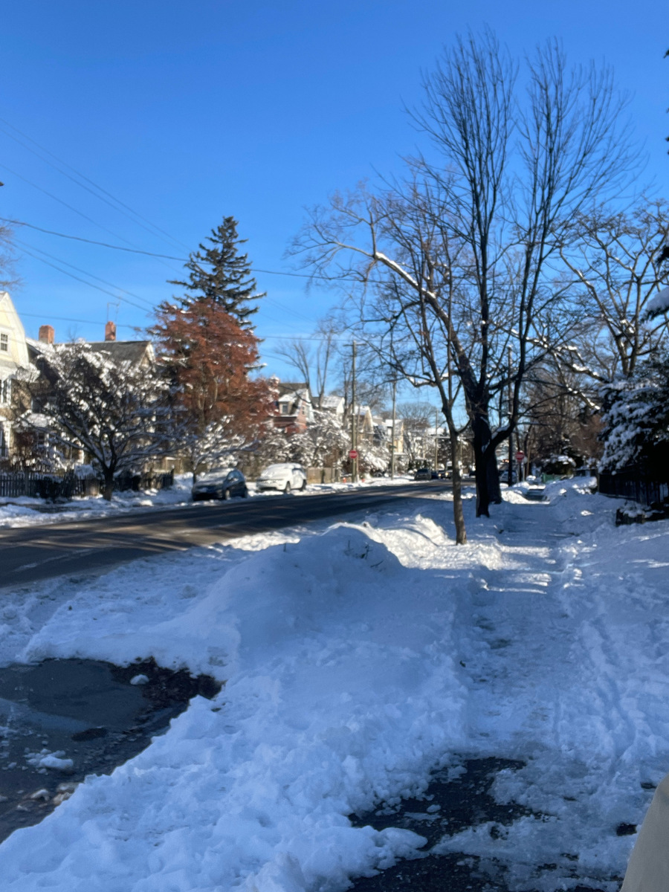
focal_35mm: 30
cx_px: 334
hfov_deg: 46.8
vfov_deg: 60.0
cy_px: 446
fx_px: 773
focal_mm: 2.71
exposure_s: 1/900
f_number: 2.2
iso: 25
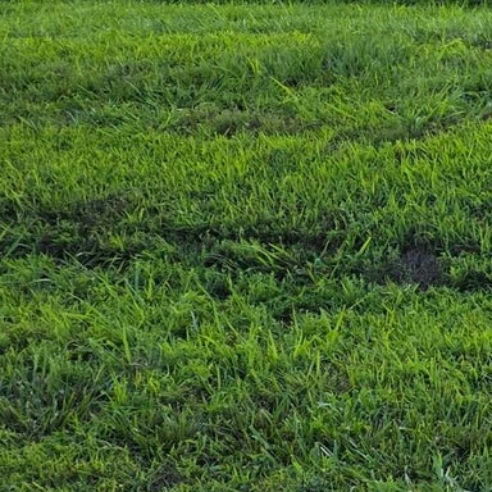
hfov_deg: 11.9
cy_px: 282
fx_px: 1817
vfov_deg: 15.4
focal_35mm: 113
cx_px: 1243
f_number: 1.7
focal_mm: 6.3
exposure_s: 1/857
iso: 12
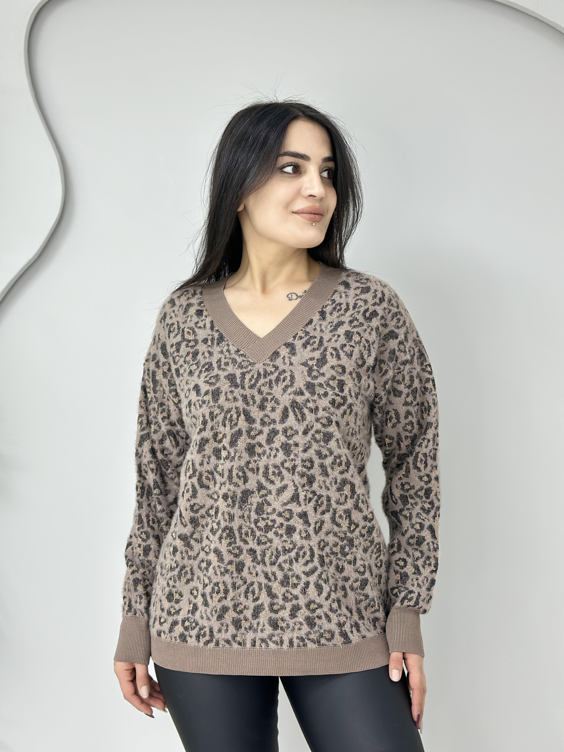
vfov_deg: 39.7
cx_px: 282
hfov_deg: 30.3
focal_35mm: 48
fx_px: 1043
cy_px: 376
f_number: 1.78
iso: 64
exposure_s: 1/50
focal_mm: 6.86
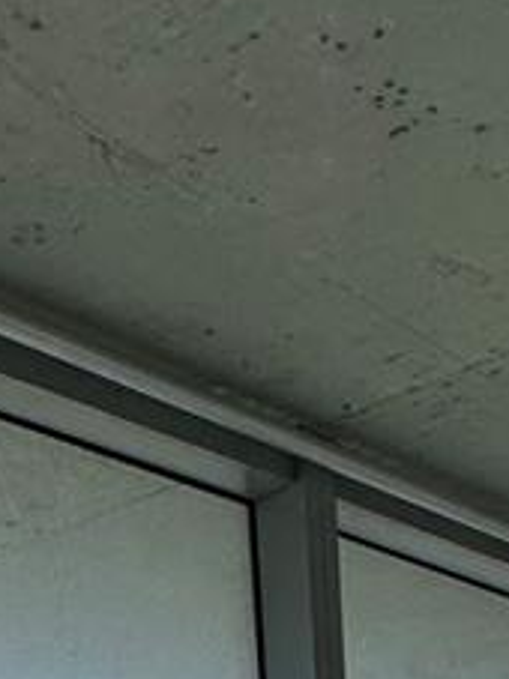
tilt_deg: -16.5
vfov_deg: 16.2
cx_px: 515
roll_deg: +2.1
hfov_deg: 19.3
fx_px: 1452
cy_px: 1523
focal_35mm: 74
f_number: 2.2
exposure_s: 1/569
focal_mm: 2.22
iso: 40
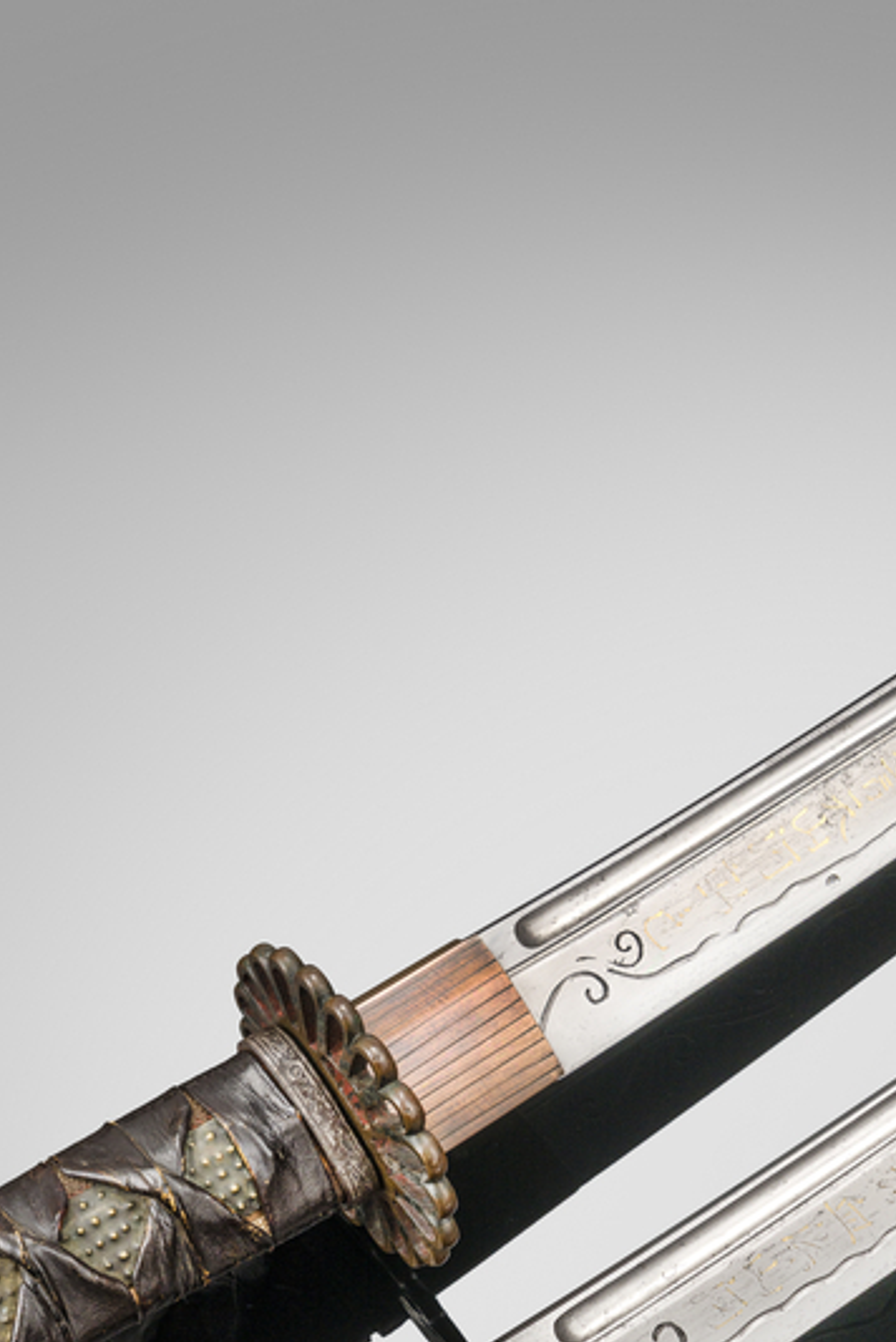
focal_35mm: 137
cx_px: 629
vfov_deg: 14.9
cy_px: 1055
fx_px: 5108
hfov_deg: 10.0
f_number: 13
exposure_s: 1/160
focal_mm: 87
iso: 250
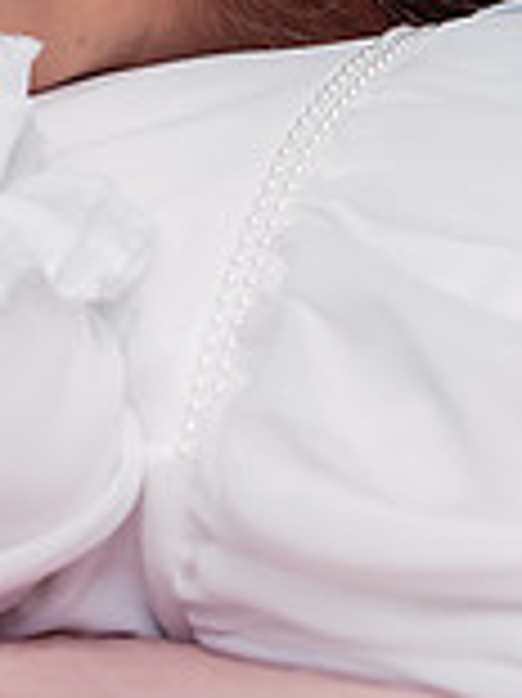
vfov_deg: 7.6
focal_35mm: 260
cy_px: 155
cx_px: -346
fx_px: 5235
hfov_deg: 5.6
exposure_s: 1/250
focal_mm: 52
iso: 320
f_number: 3.2
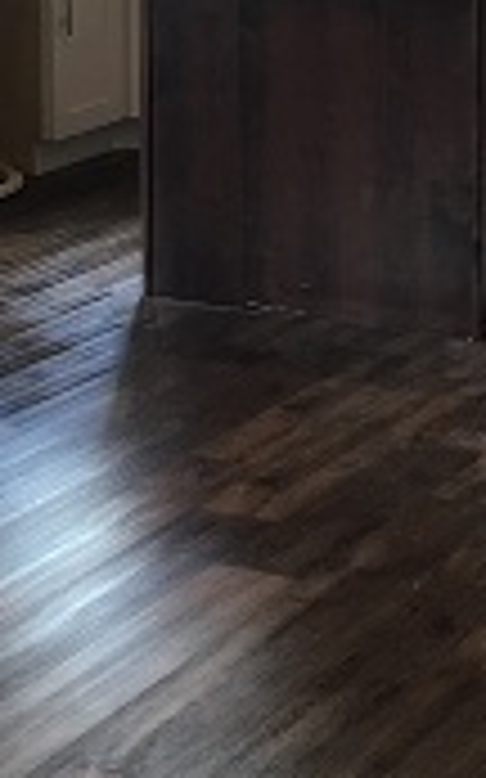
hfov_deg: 11.4
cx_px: 432
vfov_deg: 17.8
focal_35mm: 114
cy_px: -40
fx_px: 2418
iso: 32
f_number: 2.2
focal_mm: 4.15
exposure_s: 1/30
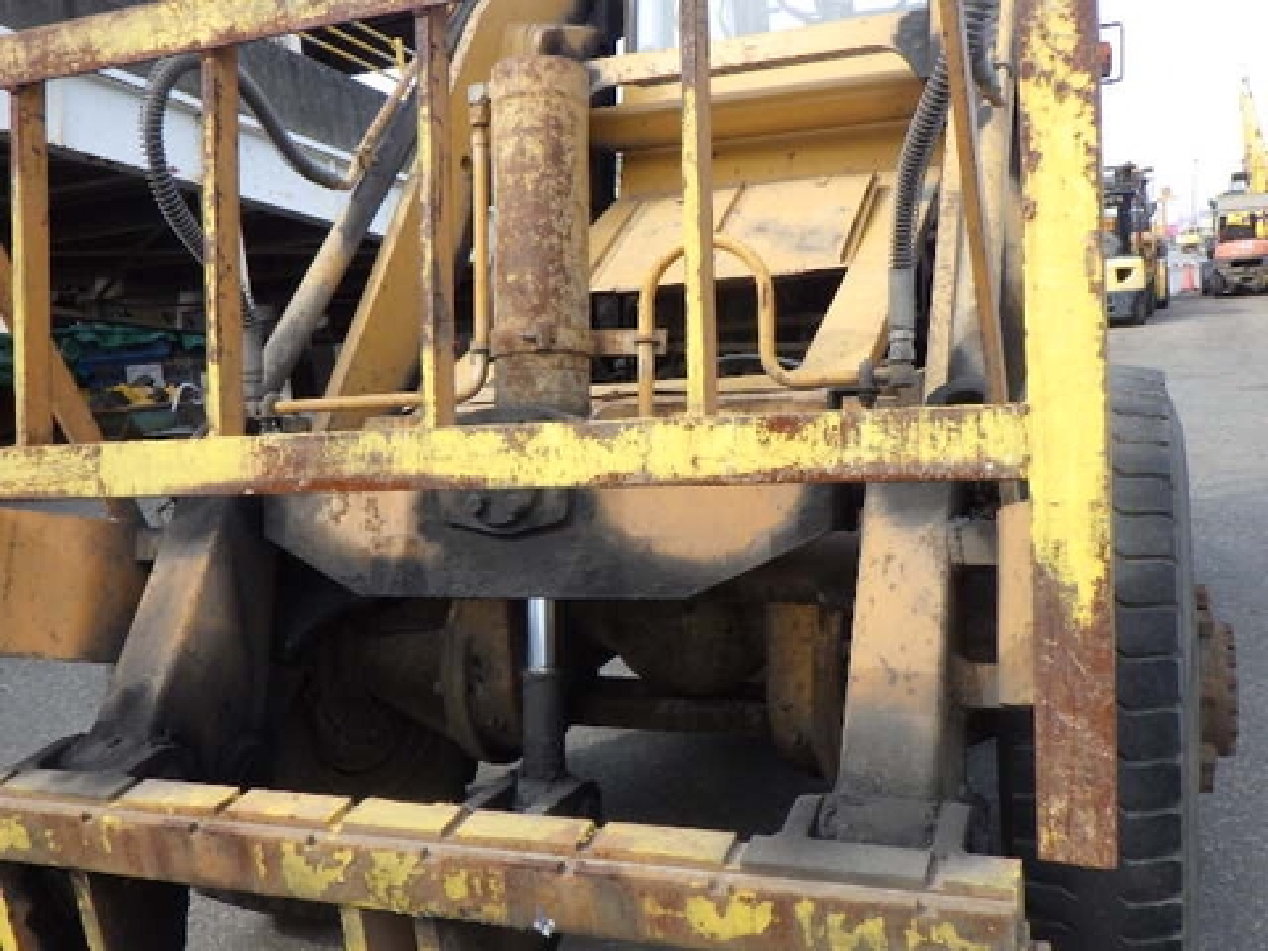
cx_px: 634
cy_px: 476
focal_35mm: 34
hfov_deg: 54.0
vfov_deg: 41.8
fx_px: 1245
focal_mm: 6.1
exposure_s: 1/160
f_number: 4.6
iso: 125
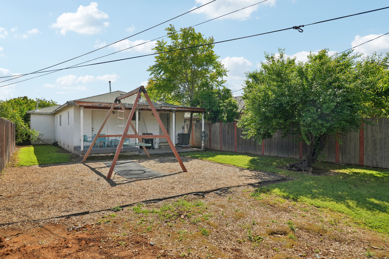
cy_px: 130
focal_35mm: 22
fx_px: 232
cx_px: 194
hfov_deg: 79.9
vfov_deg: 58.3
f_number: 8
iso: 400
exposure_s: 1/500
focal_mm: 21.5
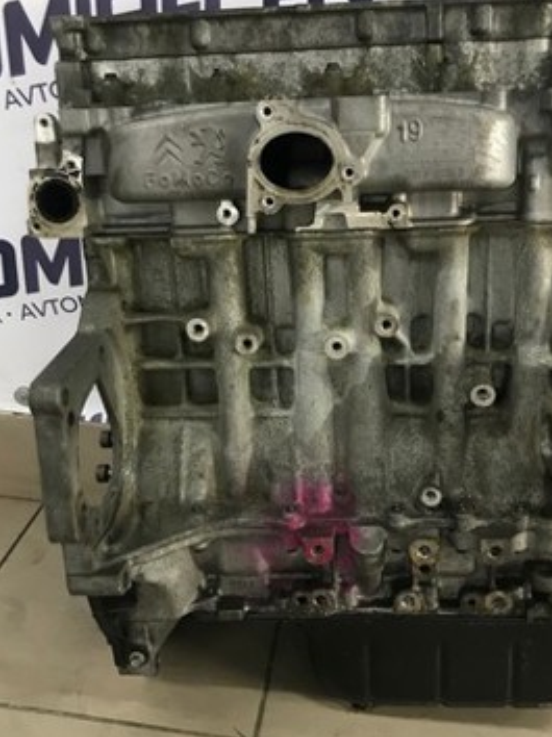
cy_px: 362
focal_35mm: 38
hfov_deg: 37.7
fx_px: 809
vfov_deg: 49.0
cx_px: 300
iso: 100
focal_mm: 3.99
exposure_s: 1/14
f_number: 1.8
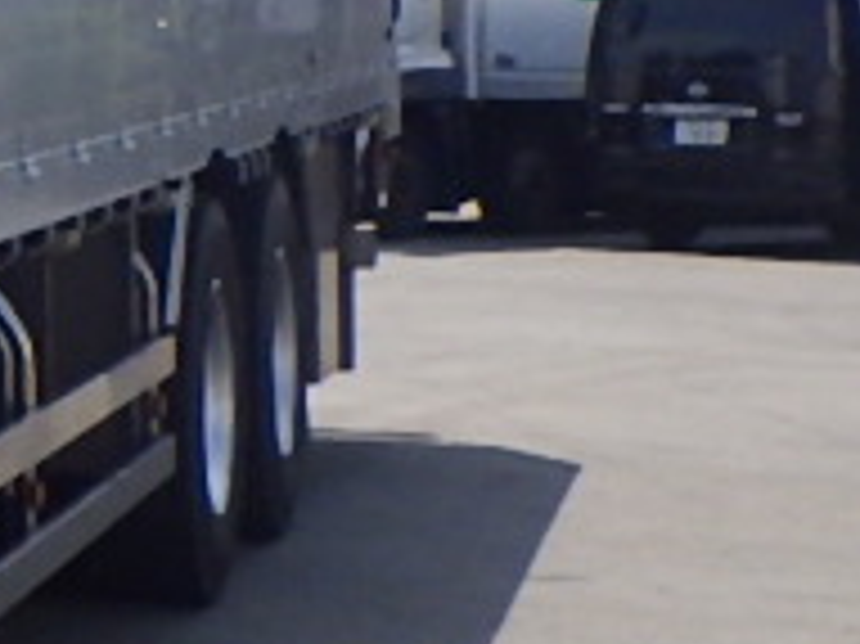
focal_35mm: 150
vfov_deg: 9.8
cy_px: -81
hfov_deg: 10.7
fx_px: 3724
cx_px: -1360
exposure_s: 1/1500
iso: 250
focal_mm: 5
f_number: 4.2
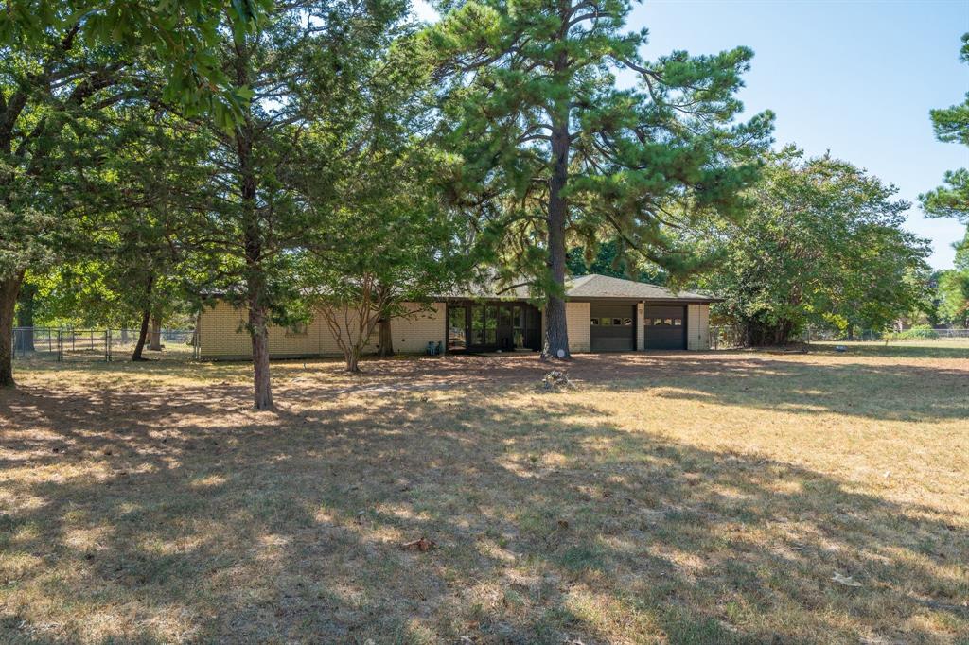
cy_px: 322
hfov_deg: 71.5
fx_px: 673
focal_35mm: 25
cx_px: 484
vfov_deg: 51.3
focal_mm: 25
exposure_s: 1/80
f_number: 7.1
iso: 100
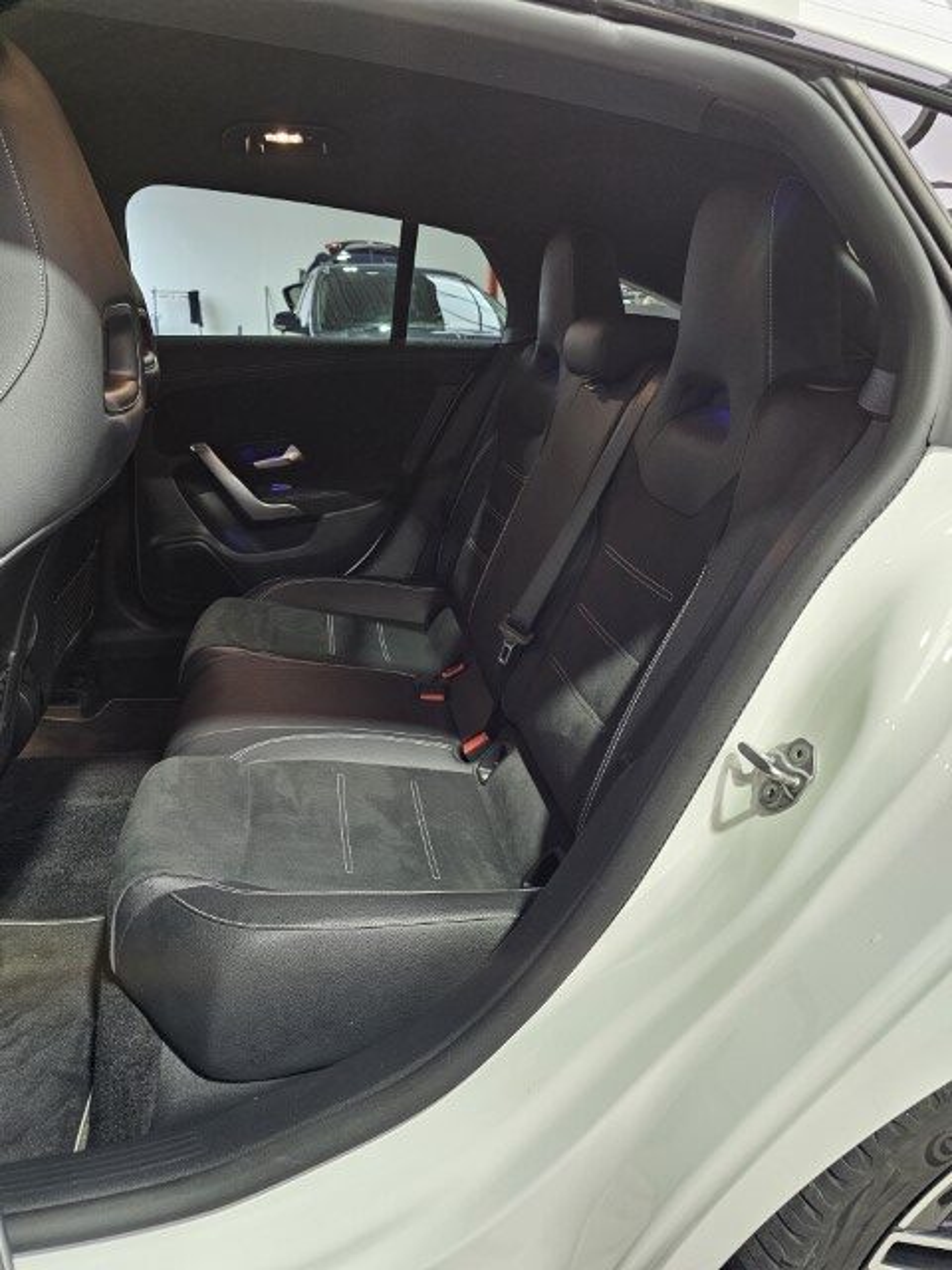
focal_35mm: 23
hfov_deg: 58.9
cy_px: 635
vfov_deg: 73.9
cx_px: 476
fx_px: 843
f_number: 1.7
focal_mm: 6.3
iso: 640
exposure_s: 1/100
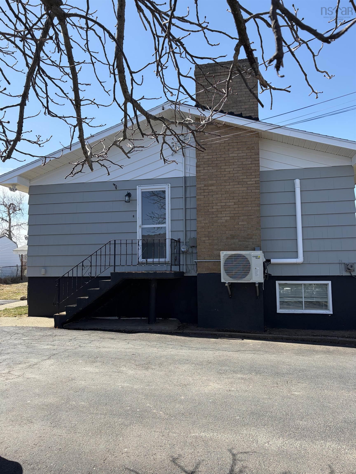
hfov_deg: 53.1
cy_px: 237
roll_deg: +0.5
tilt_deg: +4.8
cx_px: 178
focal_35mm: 26
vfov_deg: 67.3
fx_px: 357
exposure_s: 1/1953
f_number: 1.6
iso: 50
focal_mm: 5.96
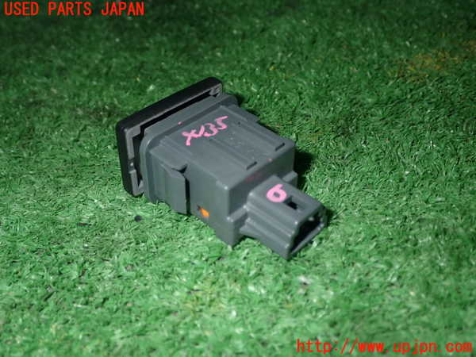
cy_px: 178
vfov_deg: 35.1
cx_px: 238
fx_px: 564
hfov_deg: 45.8
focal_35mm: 41
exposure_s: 1/40
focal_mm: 7.31
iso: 200
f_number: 8
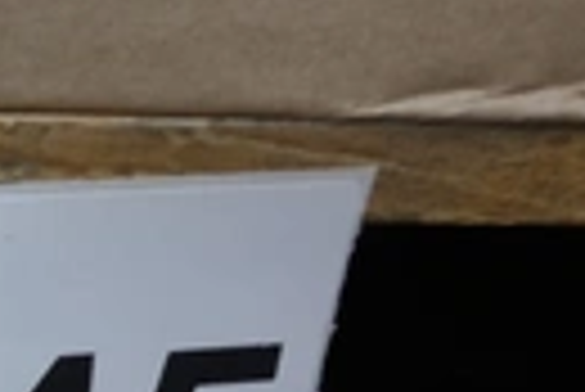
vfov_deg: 17.7
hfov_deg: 22.3
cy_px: 448
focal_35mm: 74
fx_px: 1204
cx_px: -302
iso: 125
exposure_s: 1/30
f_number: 1.8
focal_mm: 8.8
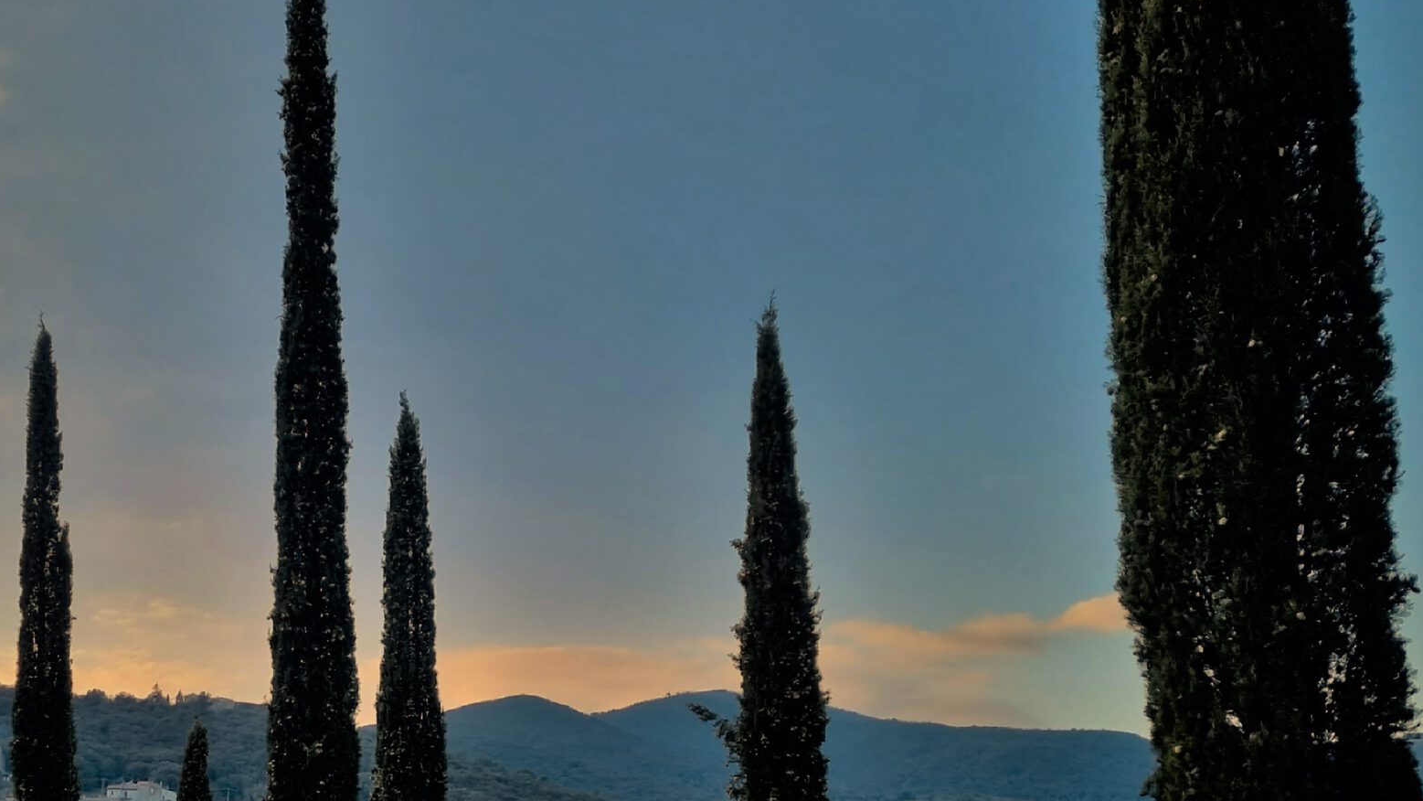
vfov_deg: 27.2
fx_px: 1623
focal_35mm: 43
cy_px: 625
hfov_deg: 45.8
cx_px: 364
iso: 50
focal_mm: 6.7
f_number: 1.8
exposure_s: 1/400
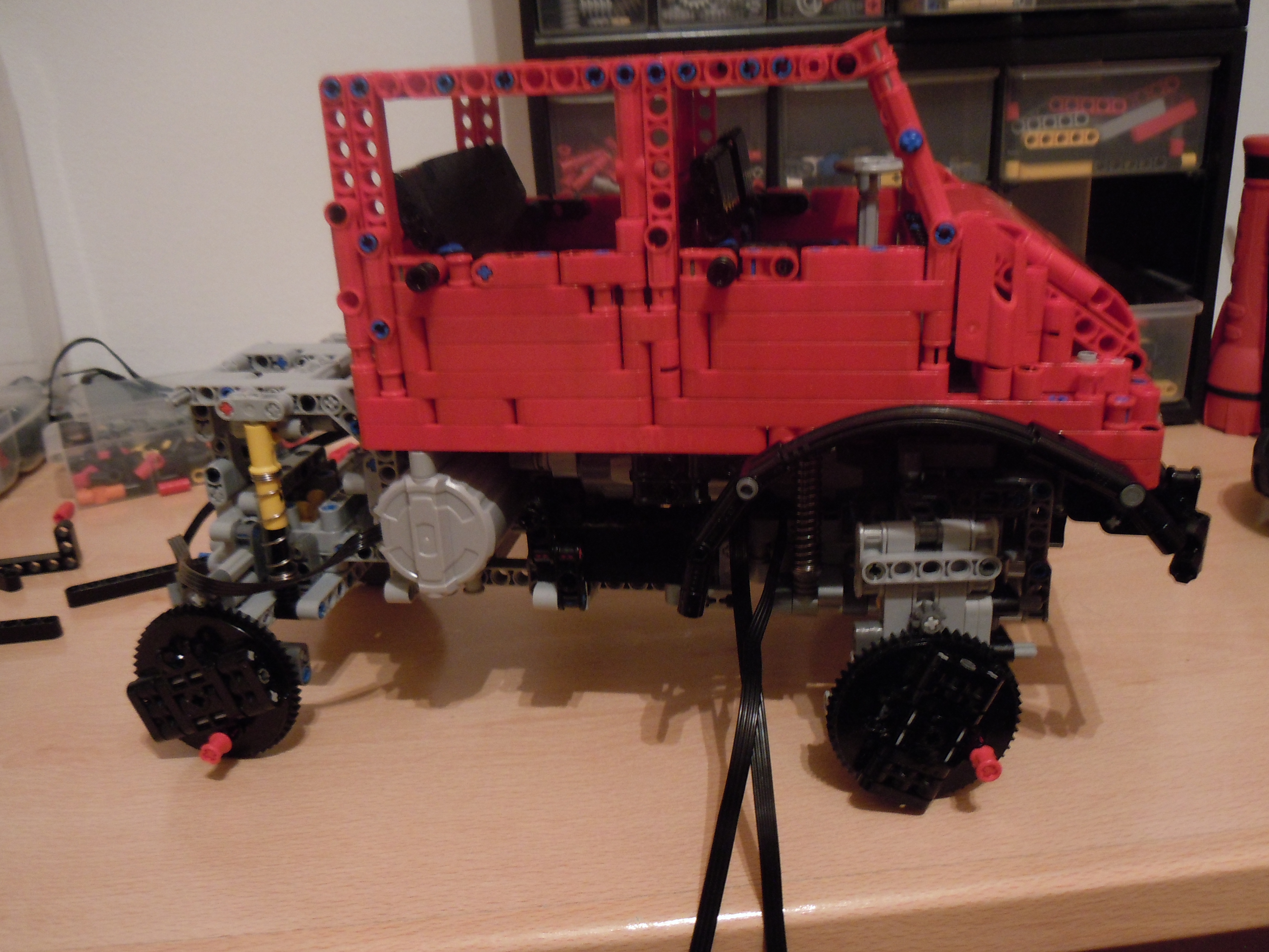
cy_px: 476
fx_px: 1100
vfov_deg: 46.8
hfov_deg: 60.0
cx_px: 634
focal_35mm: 30
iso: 400
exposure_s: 1/5
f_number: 3.5
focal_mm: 5.4
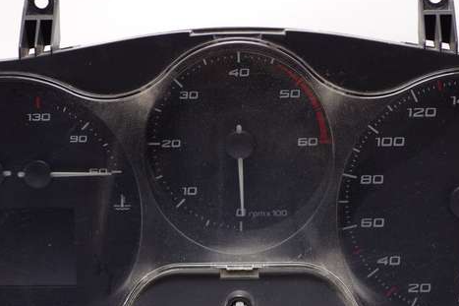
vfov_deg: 11.1
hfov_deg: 16.7
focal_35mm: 123
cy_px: 192
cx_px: 244
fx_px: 1568
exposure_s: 1/80
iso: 500
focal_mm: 25.93
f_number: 4
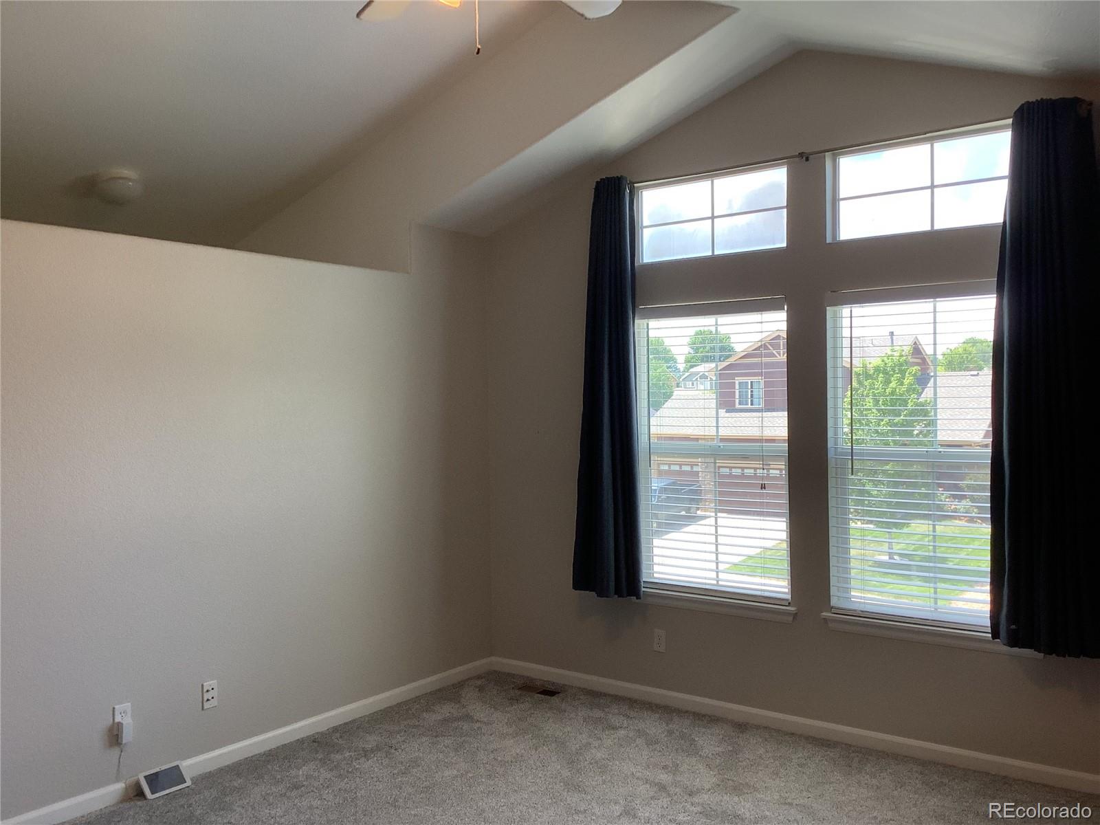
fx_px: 985
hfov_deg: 58.4
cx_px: 550
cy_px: 412
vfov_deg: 45.4
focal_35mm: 31
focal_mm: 3.3
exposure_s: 1/120
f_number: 2.4
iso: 64
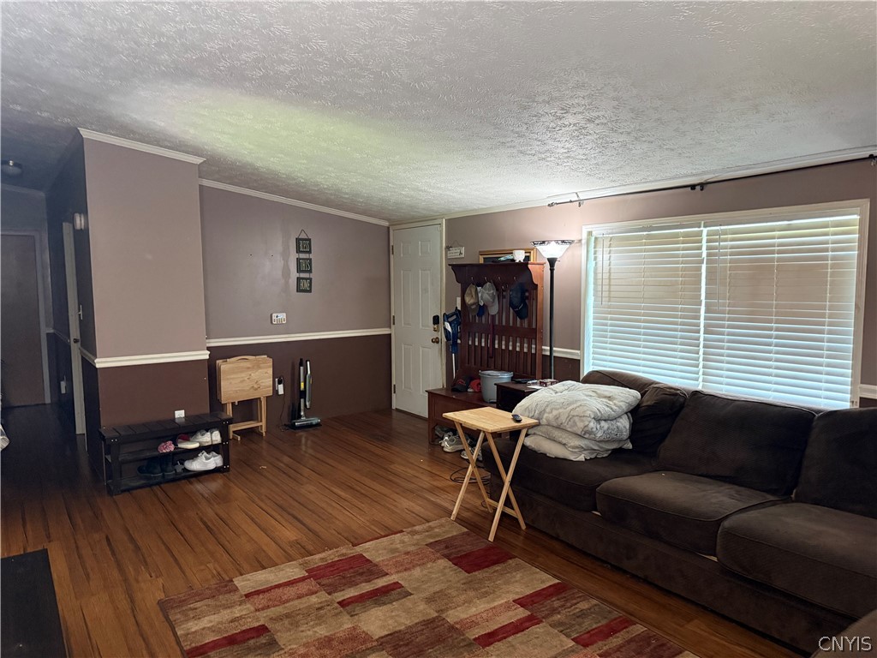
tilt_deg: -4.1
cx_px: 438
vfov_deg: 56.8
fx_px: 608
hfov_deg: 71.6
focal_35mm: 24
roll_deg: +0.5
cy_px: 329
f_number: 1.78
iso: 640
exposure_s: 1/60
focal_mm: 6.76
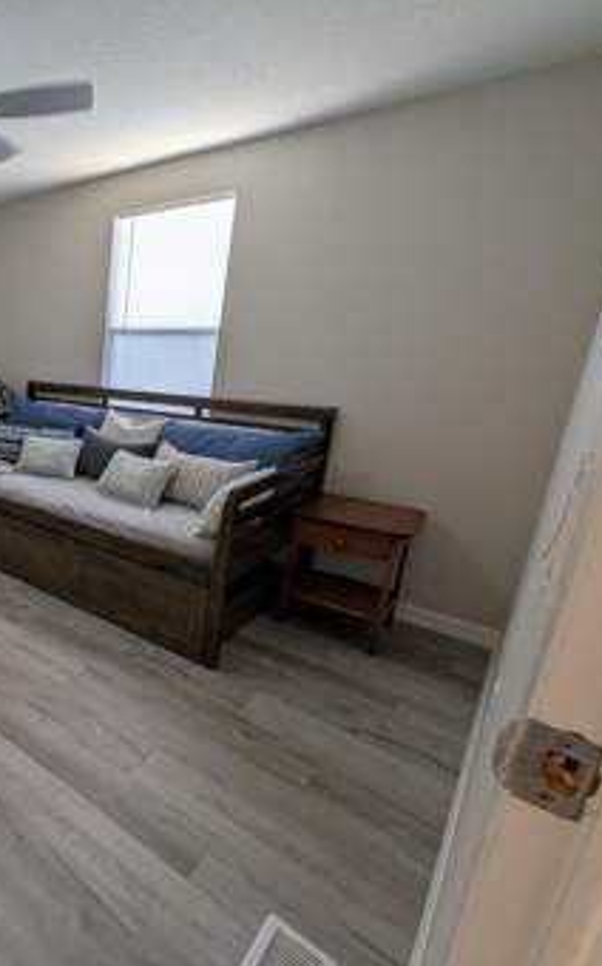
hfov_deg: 50.5
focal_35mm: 18
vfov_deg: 91.1
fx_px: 473
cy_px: 484
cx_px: -17
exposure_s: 1/120
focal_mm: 2.02
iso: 88
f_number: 1.7
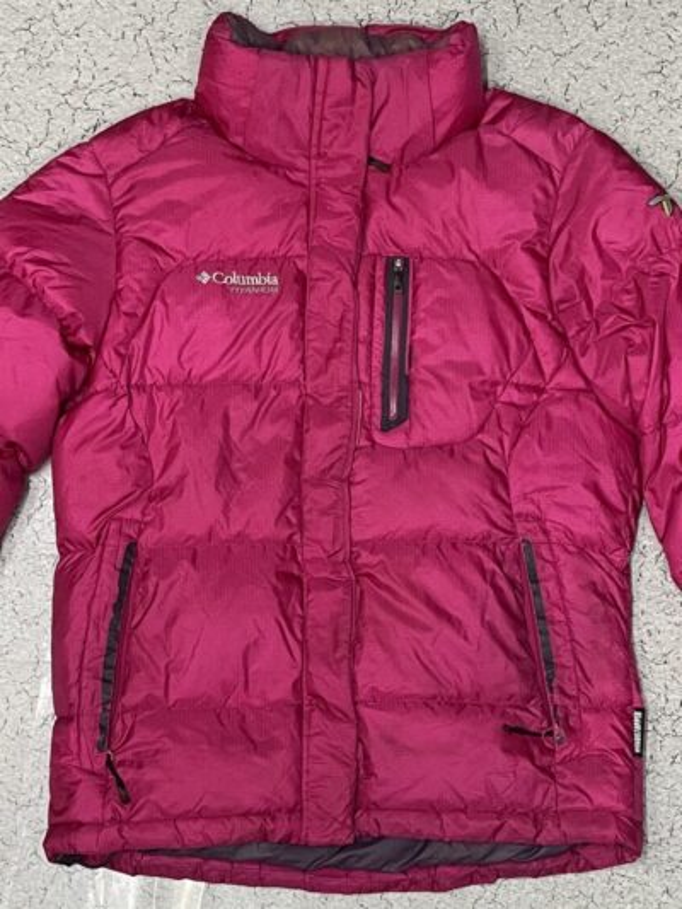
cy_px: 454
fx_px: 683
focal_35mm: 26
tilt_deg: -88.5
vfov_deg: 67.3
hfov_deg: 53.1
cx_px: 341
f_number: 1.6
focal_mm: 4.2
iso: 250
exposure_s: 1/50
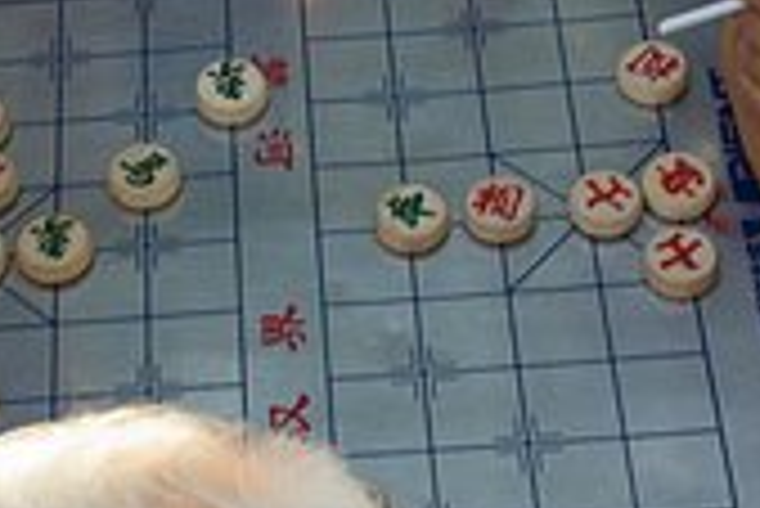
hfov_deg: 18.7
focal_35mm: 109
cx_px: 414
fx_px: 2303
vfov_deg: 12.6
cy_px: 294
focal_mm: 24
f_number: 5.6
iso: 100
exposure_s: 1/45
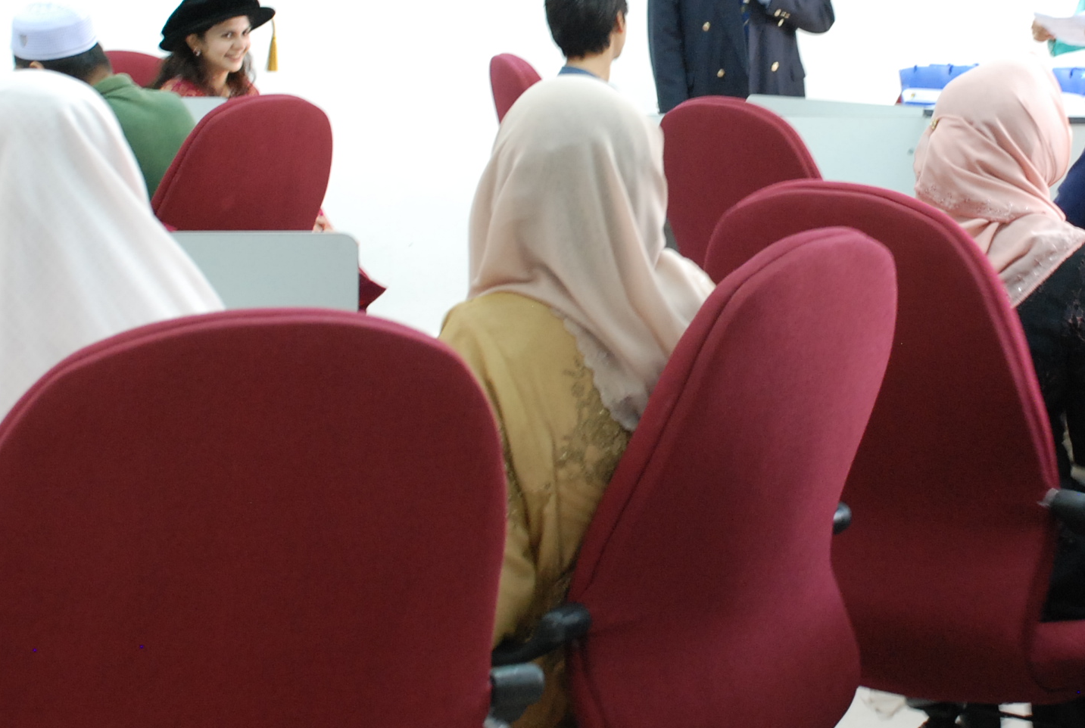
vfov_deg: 14.1
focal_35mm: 97
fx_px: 2930
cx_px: 737
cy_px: 87
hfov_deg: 20.9
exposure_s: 1/20
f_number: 4.2
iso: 640
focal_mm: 32
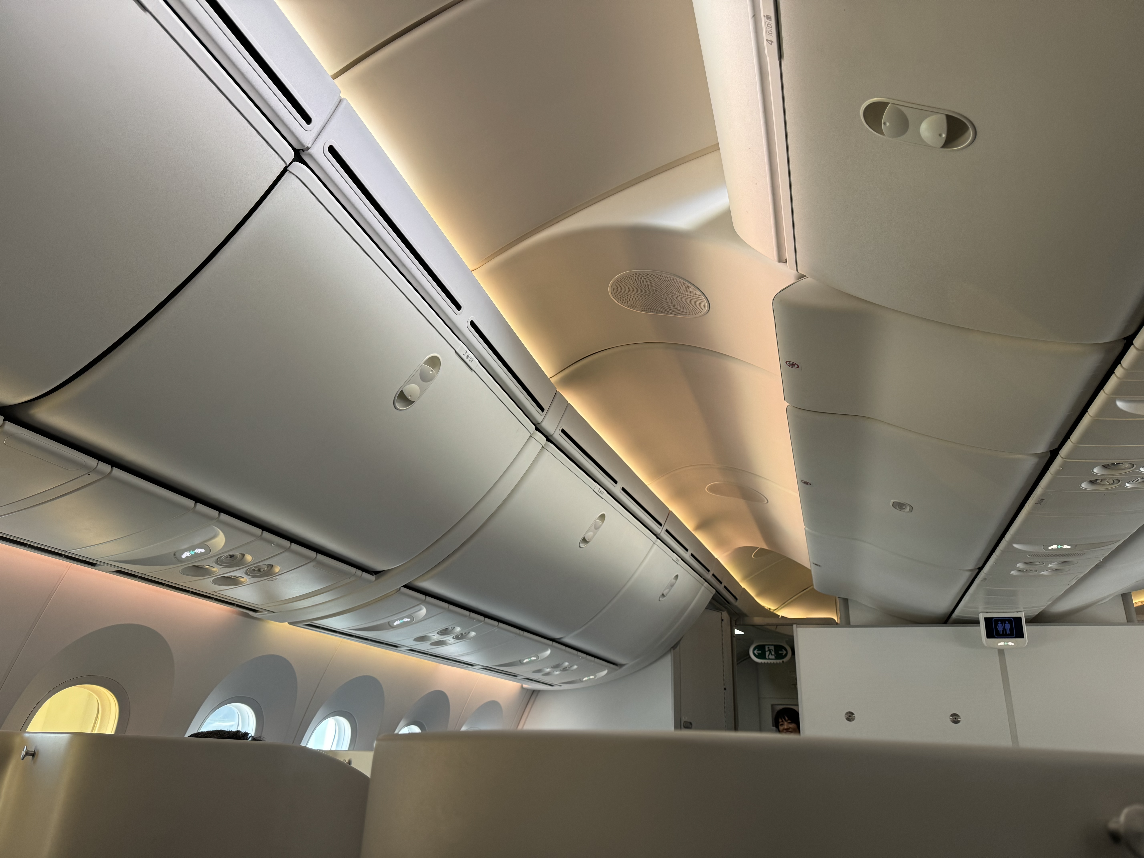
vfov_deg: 56.8
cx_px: 572
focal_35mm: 24
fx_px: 793
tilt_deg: +22.1
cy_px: 429
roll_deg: -2.1
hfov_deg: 71.6
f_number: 1.78
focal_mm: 6.76
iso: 125
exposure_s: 1/111
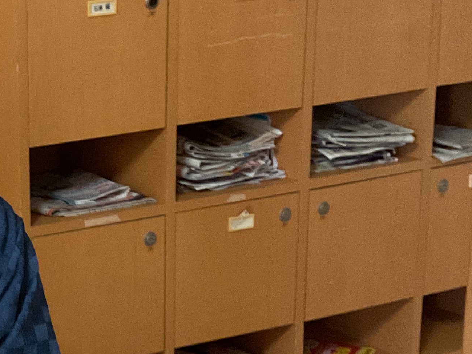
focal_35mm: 90
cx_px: -178
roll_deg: +2.3
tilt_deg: -15.7
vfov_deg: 16.4
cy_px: 221
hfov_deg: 19.7
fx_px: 1227
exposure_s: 1/60
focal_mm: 3
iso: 250
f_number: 1.8
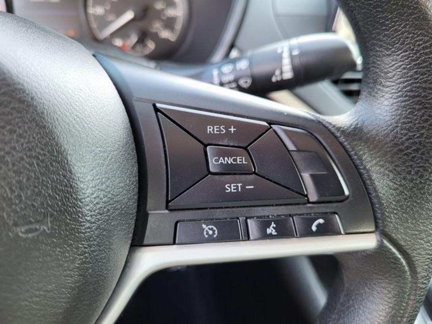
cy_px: 162
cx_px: 216
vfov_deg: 53.1
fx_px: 324
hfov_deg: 67.3
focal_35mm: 26
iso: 160
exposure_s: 1/120
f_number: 1.8
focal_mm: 5.4
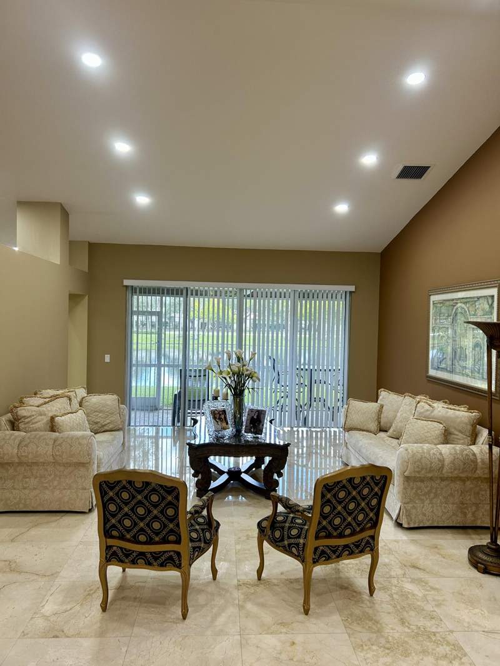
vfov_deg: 67.3
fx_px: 501
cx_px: 250
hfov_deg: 53.1
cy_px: 333
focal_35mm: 26
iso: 100
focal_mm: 5.7
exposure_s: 1/120
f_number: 1.5
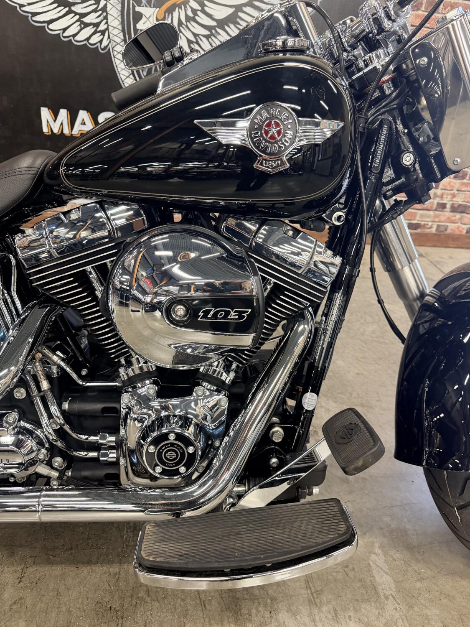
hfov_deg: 56.8
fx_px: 434
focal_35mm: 24
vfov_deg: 71.6
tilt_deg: -29.9
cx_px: 235
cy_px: 314
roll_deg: -5.2
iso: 250
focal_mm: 6.76
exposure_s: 1/60
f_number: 1.78
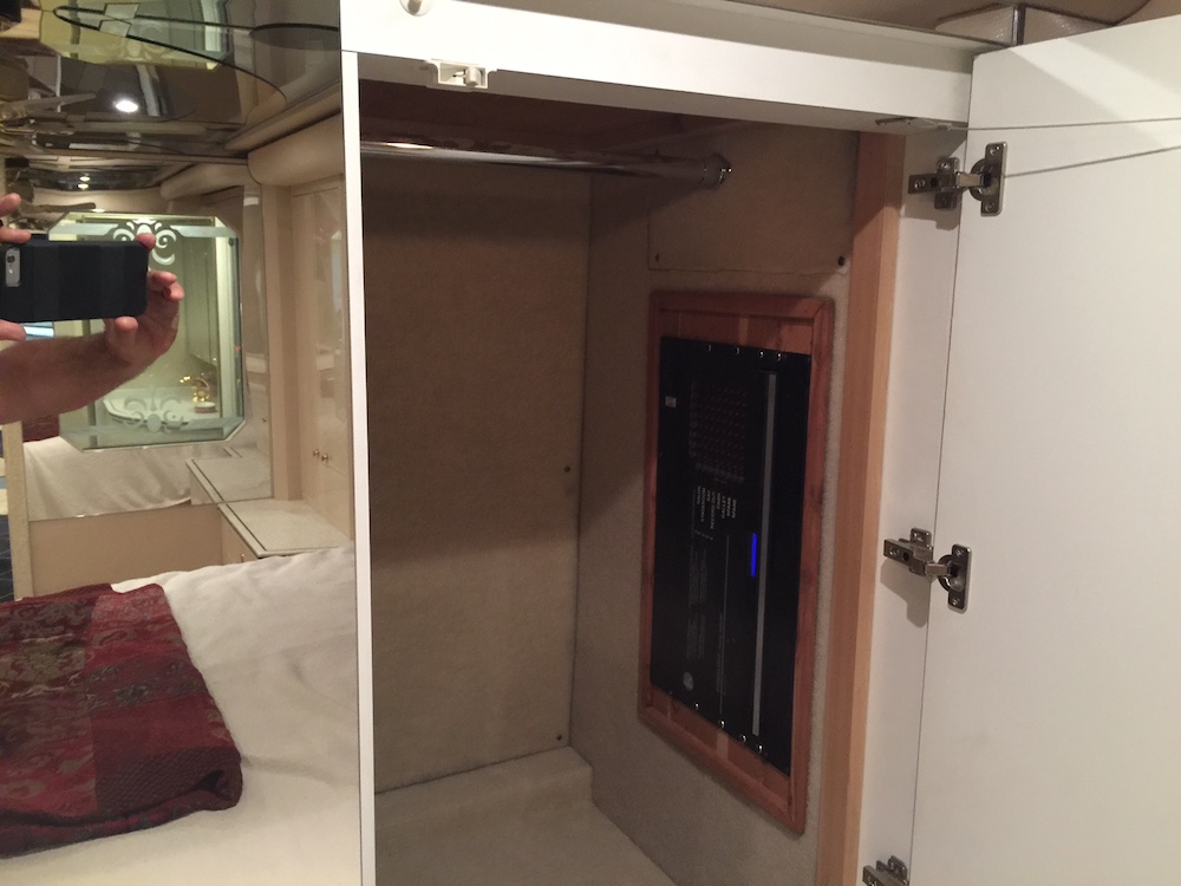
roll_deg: -1.7
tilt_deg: -9.0
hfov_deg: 61.7
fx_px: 989
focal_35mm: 29
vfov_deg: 48.2
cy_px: 443
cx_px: 590
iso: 80
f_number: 2.2
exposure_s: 1/4
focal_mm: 4.15
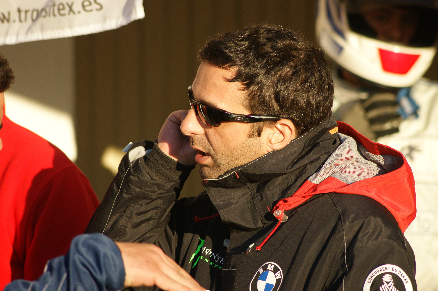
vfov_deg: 4.6
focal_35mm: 300
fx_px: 3648
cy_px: 146
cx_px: 219
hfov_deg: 6.9
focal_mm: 200
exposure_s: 1/320
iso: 250
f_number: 5.6
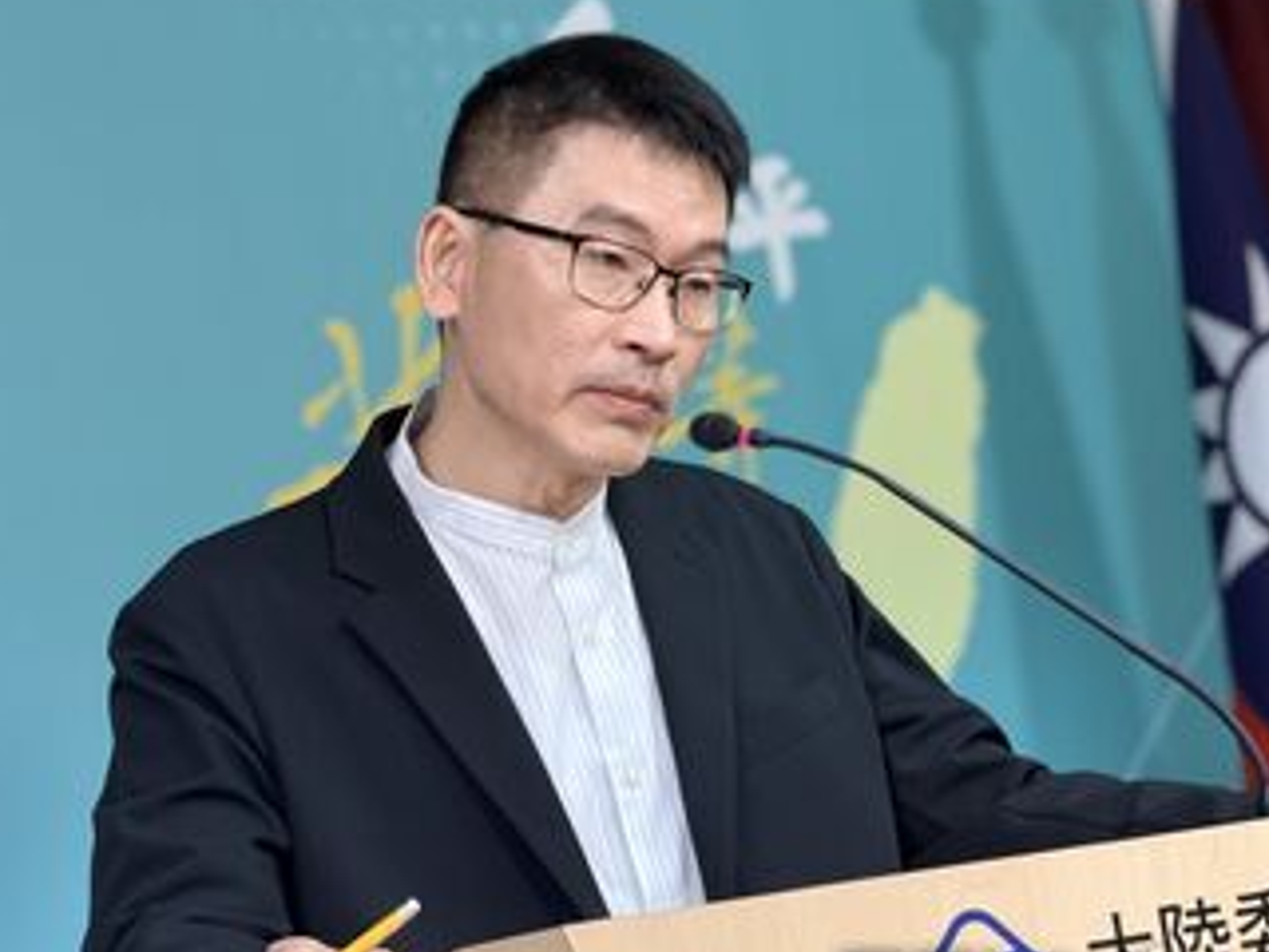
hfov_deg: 15.8
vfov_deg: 11.9
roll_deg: +10.7
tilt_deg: +5.7
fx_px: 4582
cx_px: 769
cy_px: 476
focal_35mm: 125
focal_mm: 16.89
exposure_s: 1/120
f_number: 2.8
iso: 320
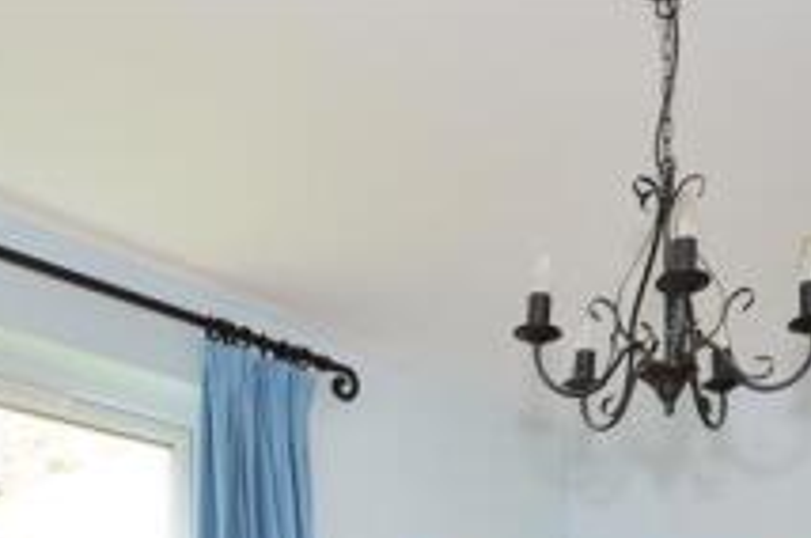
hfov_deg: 42.8
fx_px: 1035
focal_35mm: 46
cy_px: 811
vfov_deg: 23.3
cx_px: 428
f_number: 5
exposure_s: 1/15
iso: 200
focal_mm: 10
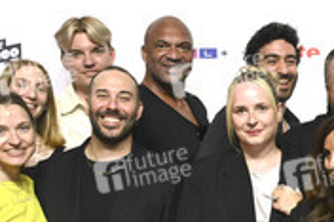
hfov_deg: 19.6
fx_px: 927
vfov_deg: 13.5
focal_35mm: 100
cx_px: 358
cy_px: 218
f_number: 5
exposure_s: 1/250
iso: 1600
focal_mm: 39
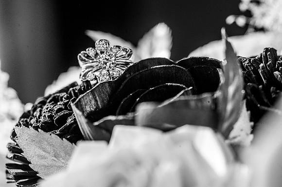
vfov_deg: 13.0
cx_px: 141
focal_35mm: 105
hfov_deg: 19.5
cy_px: 94
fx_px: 822
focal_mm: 105
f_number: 7.1
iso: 640
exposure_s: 1/400
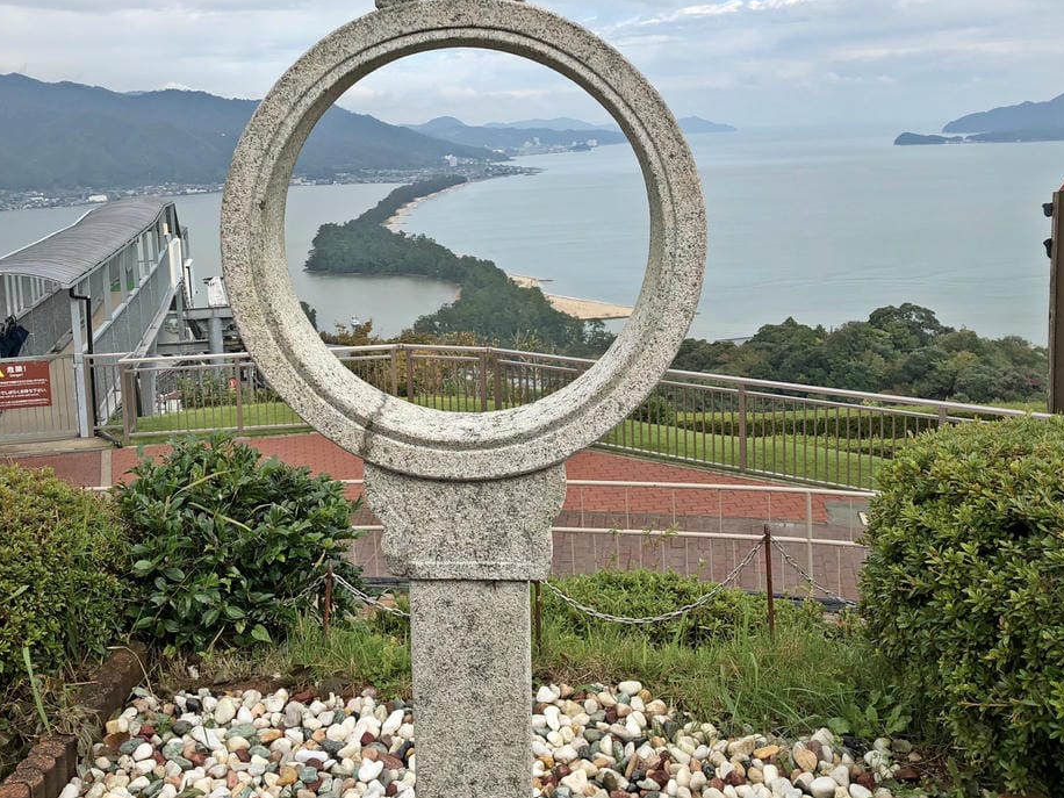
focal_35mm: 38
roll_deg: +1.8
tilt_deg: -7.7
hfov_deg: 48.7
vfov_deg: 37.4
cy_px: 279
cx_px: 427
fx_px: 1168
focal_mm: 3.99
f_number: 1.8
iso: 20
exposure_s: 1/1779
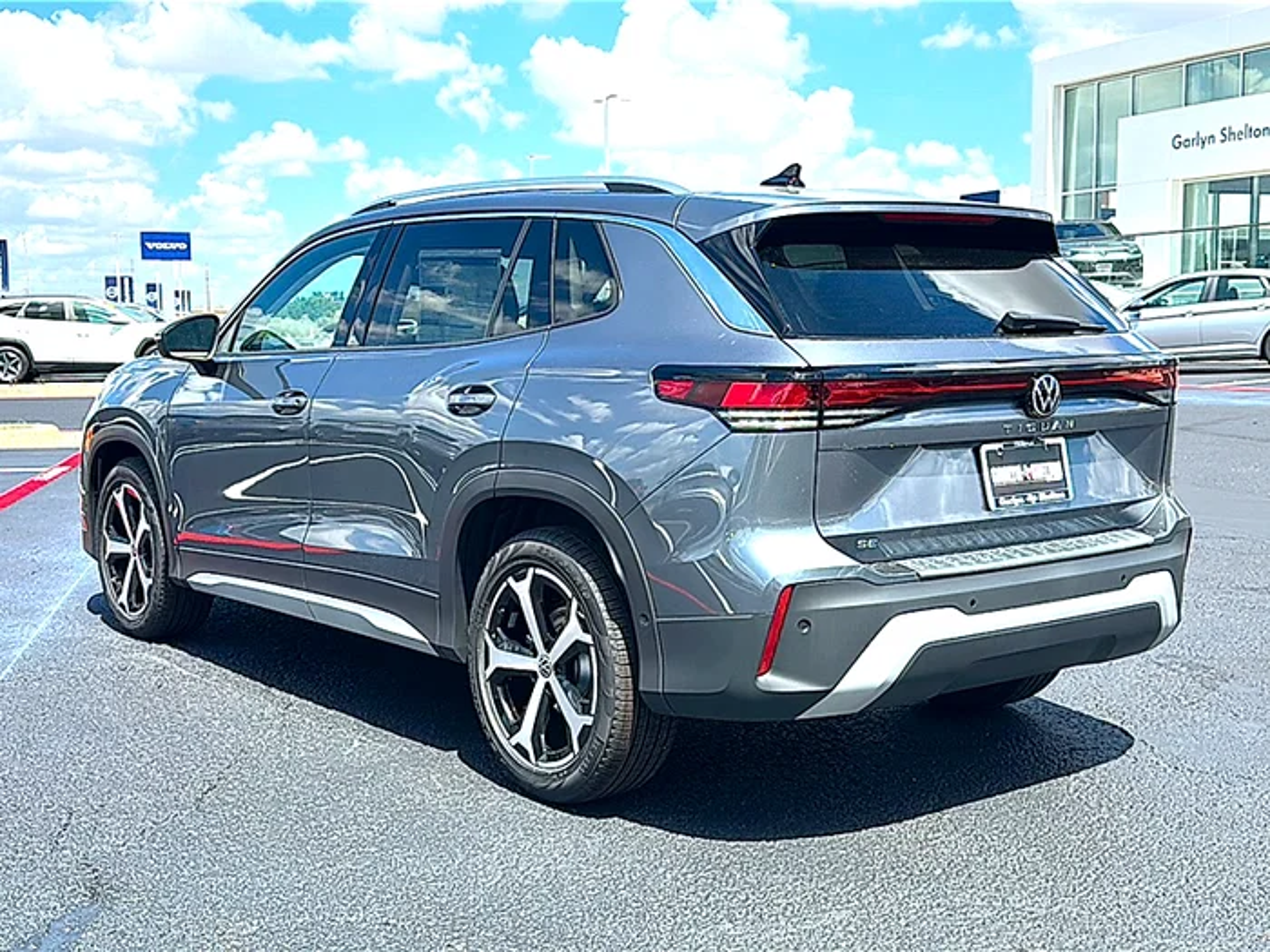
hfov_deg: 51.4
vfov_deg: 39.7
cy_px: 476
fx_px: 1321
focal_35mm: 36
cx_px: 635
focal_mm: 6.86
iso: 80
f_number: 1.78
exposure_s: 1/3077
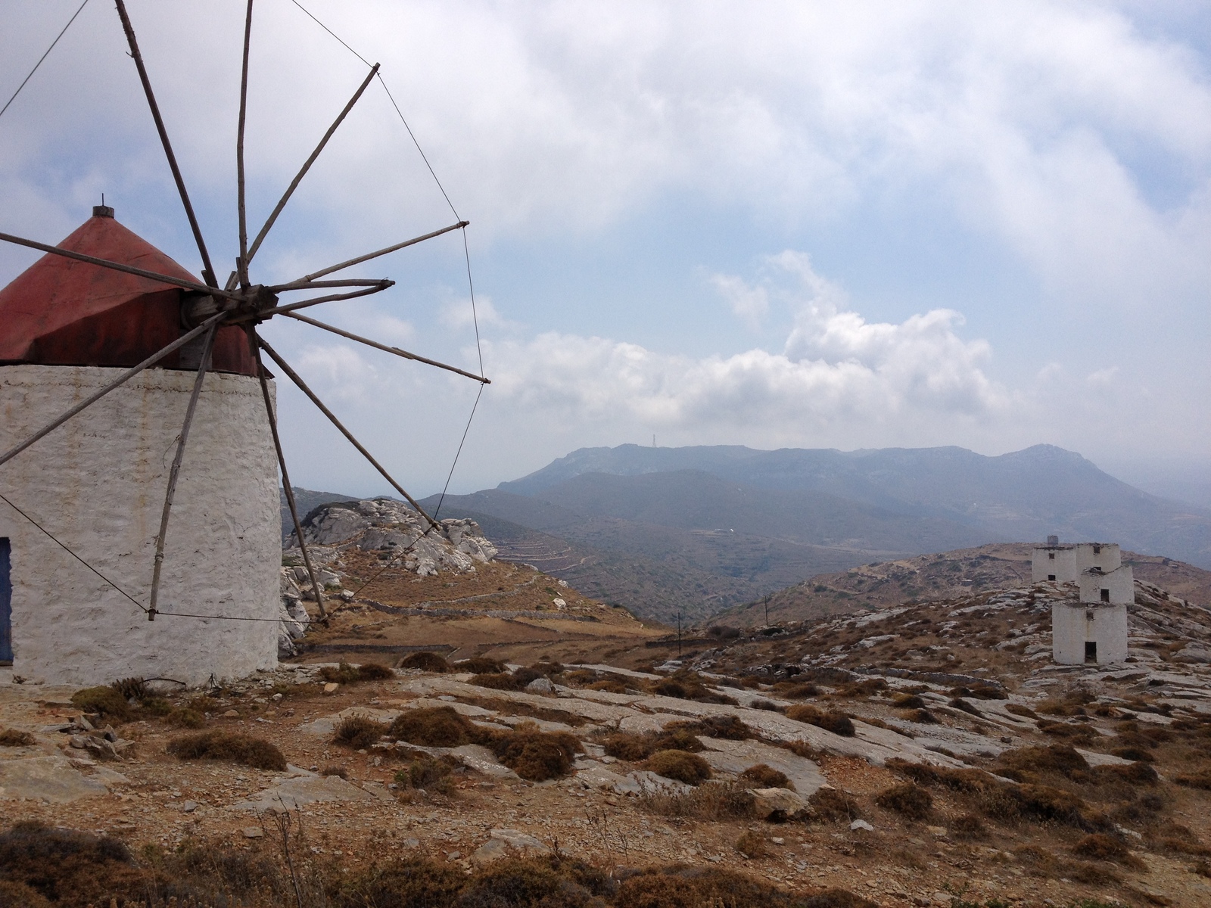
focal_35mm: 35
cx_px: 606
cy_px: 454
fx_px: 1224
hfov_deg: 52.6
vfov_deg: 40.7
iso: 50
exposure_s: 1/3460
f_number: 2.4
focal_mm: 4.28
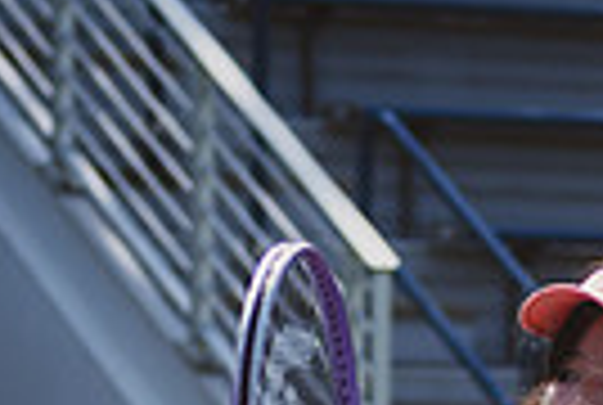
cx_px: 531
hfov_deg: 5.2
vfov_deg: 3.5
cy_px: 785
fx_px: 6631
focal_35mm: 395
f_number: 3.5
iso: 200
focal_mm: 80
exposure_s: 1/2500
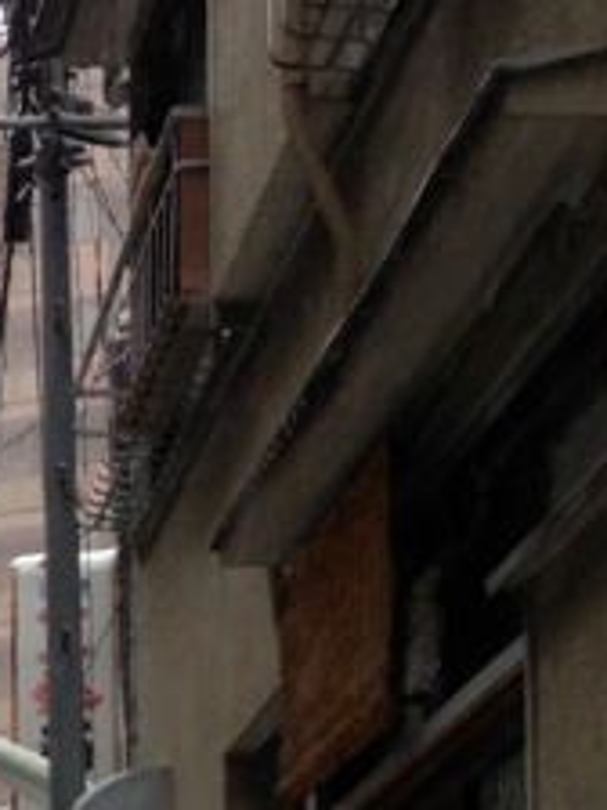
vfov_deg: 15.7
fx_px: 2759
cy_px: 1128
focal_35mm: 118
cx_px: -181
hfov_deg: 12.2
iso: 50
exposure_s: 1/157
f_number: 2.4
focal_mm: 4.12
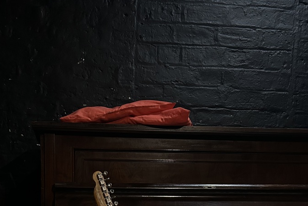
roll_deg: -0.8
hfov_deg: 40.7
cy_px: 238
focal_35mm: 48
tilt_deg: -3.1
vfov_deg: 25.6
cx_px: 111
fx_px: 411
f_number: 1.5
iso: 500
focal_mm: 5.7
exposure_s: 1/50
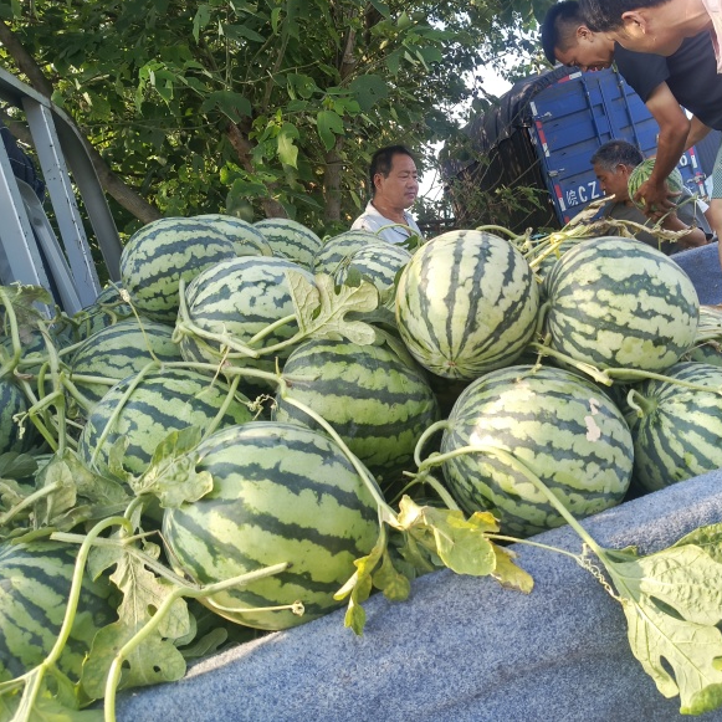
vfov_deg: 57.3
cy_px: 354
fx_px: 661
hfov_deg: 56.8
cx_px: 437
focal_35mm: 28
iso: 100
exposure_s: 1/478
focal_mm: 5.56
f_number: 1.88
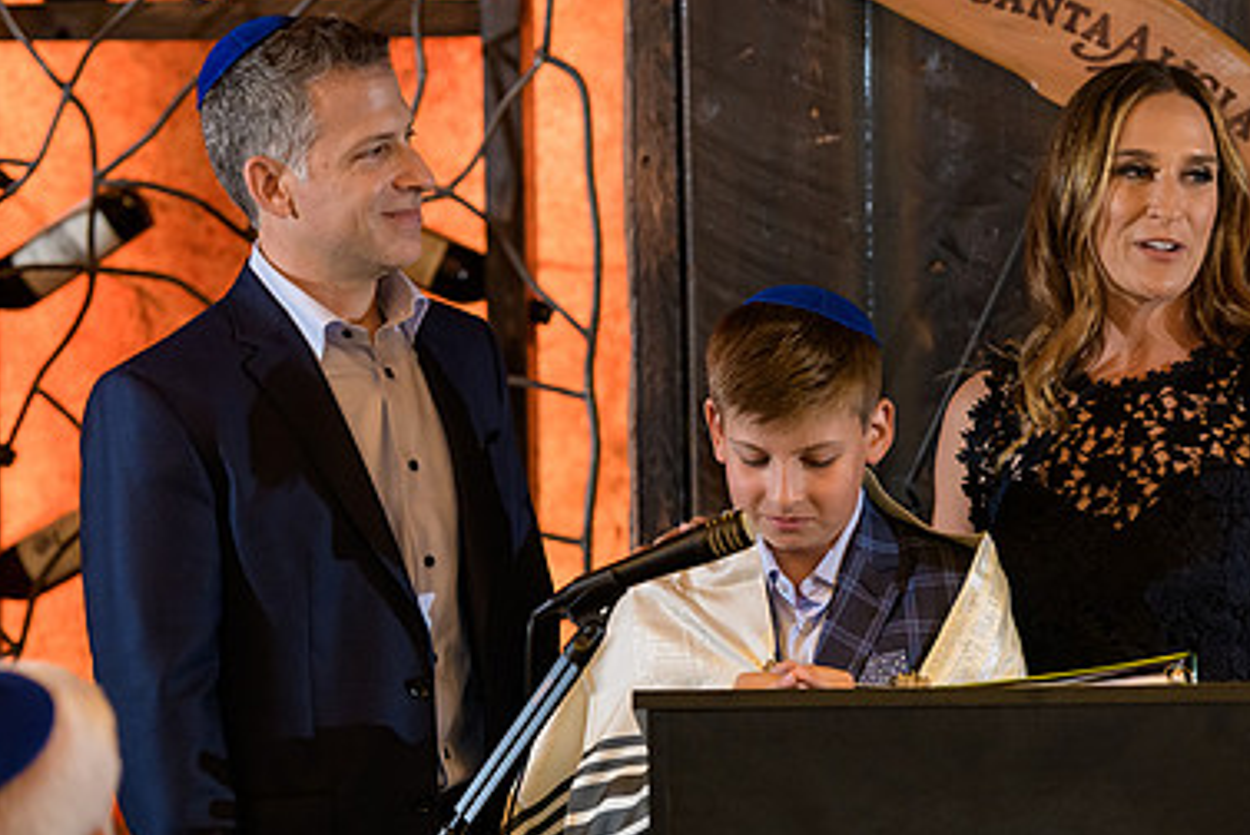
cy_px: 446
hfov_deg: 10.3
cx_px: 799
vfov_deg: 6.9
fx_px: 6950
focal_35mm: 200
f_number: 3.2
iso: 1600
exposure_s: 1/125
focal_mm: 130
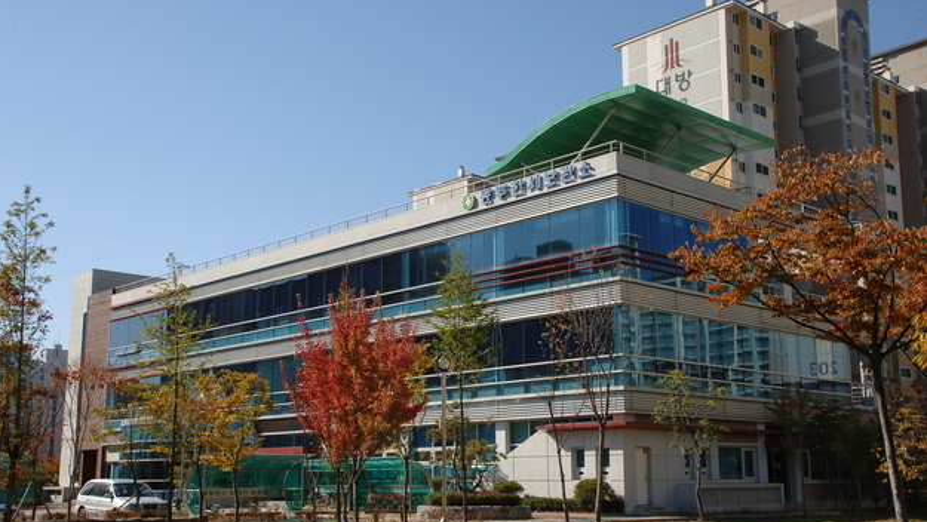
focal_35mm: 41
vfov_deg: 29.0
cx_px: 463
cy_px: 283
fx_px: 1008
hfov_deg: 49.4
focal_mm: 26
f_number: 8
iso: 200
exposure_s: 1/250
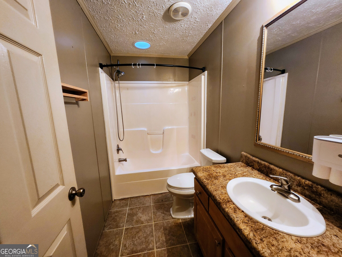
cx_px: 171
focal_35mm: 13
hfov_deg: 106.2
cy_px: 128
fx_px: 128
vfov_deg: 89.9
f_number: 2.2
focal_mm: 1.74
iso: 500
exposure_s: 1/30
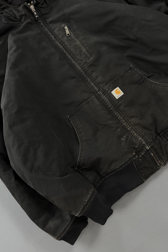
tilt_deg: -82.5
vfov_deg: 71.5
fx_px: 175
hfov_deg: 51.2
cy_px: 126
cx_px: 90
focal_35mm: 25
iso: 320
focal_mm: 6.76
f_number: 1.78
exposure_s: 1/60
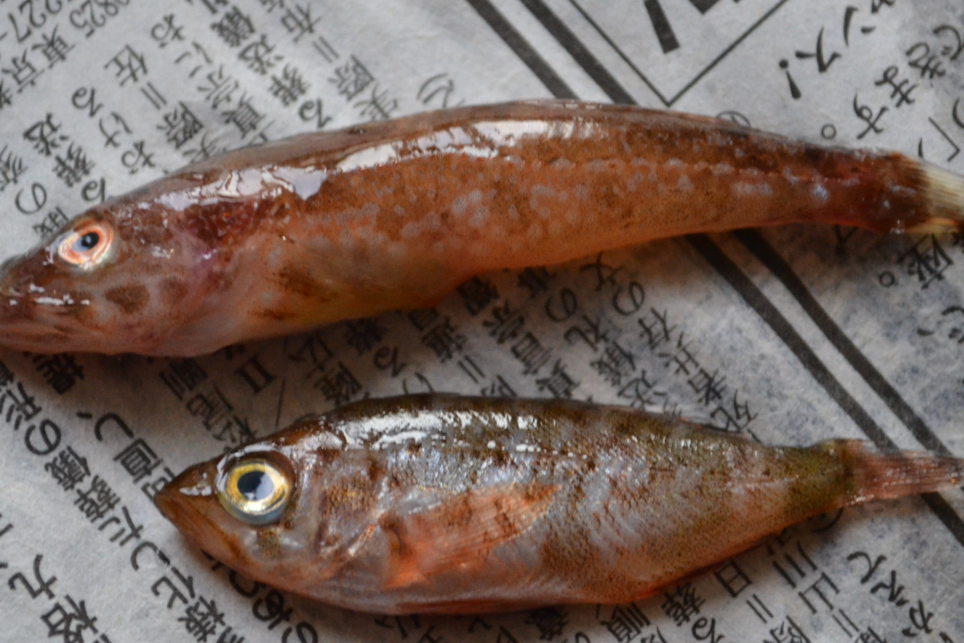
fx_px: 3125
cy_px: 330
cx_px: 489
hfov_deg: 17.5
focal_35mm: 117
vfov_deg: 11.7
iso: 1600
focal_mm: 55
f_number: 5.6
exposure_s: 1/60
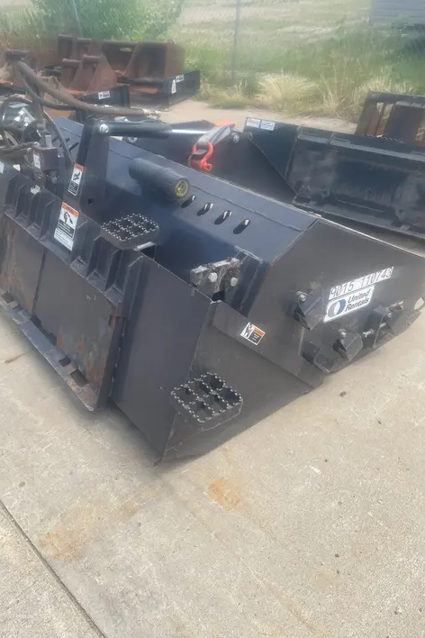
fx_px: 496
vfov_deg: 65.5
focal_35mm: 28
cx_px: 178
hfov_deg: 46.2
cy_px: 317
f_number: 1.6
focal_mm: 4.2
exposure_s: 1/1689
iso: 50
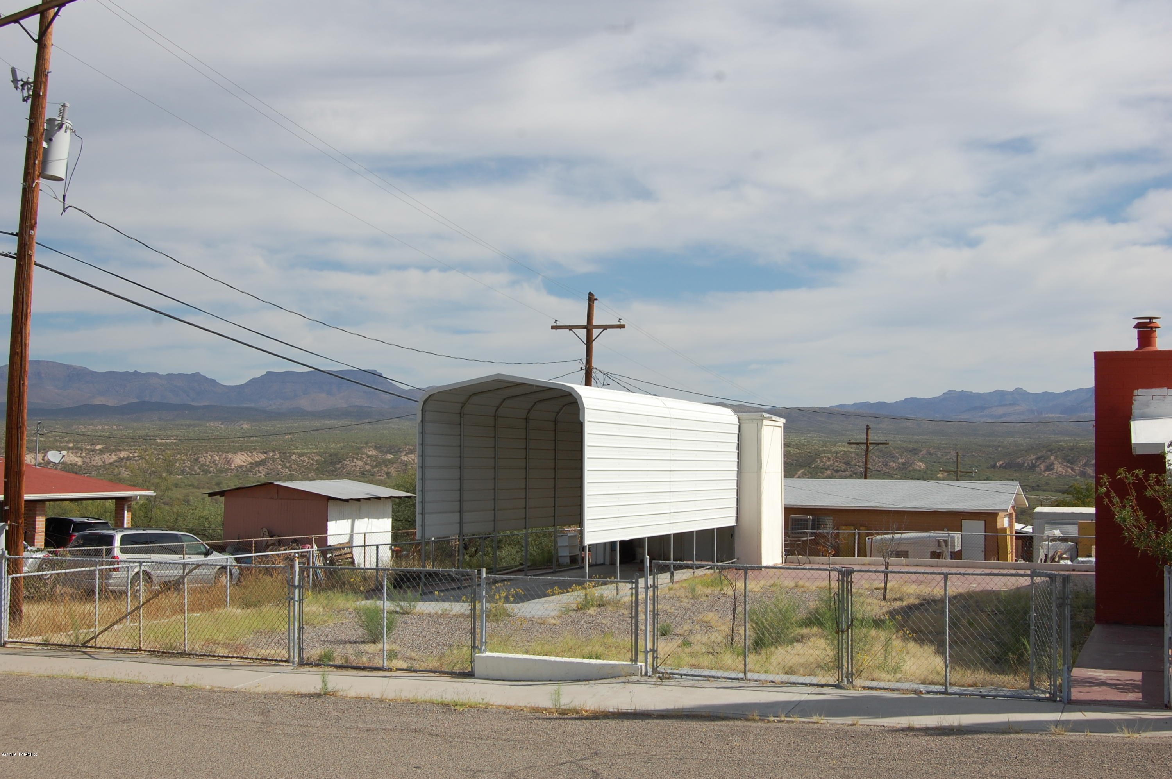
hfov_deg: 49.6
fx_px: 1268
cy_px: 390
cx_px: 586
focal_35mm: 39
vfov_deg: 34.1
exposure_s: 1/400
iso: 200
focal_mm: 26
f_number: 11
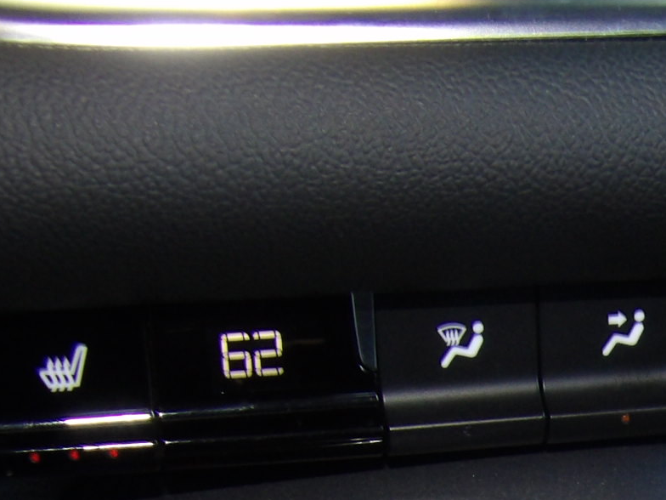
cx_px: 893
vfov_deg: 10.9
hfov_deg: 14.6
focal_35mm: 129
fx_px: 2482
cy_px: 814
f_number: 3.7
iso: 200
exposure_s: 1/12
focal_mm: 7
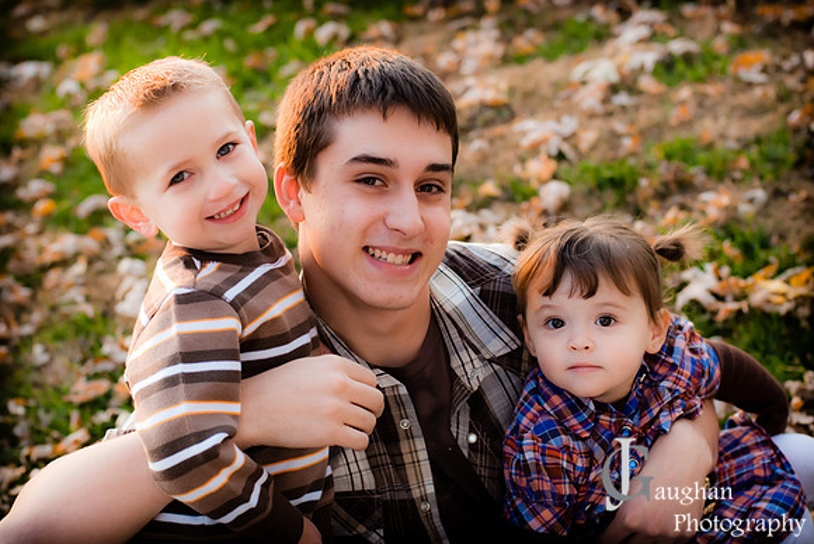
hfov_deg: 27.0
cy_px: 272
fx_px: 1698
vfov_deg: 18.2
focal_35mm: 75
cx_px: 407
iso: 400
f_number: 3.5
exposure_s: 1/125
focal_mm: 50
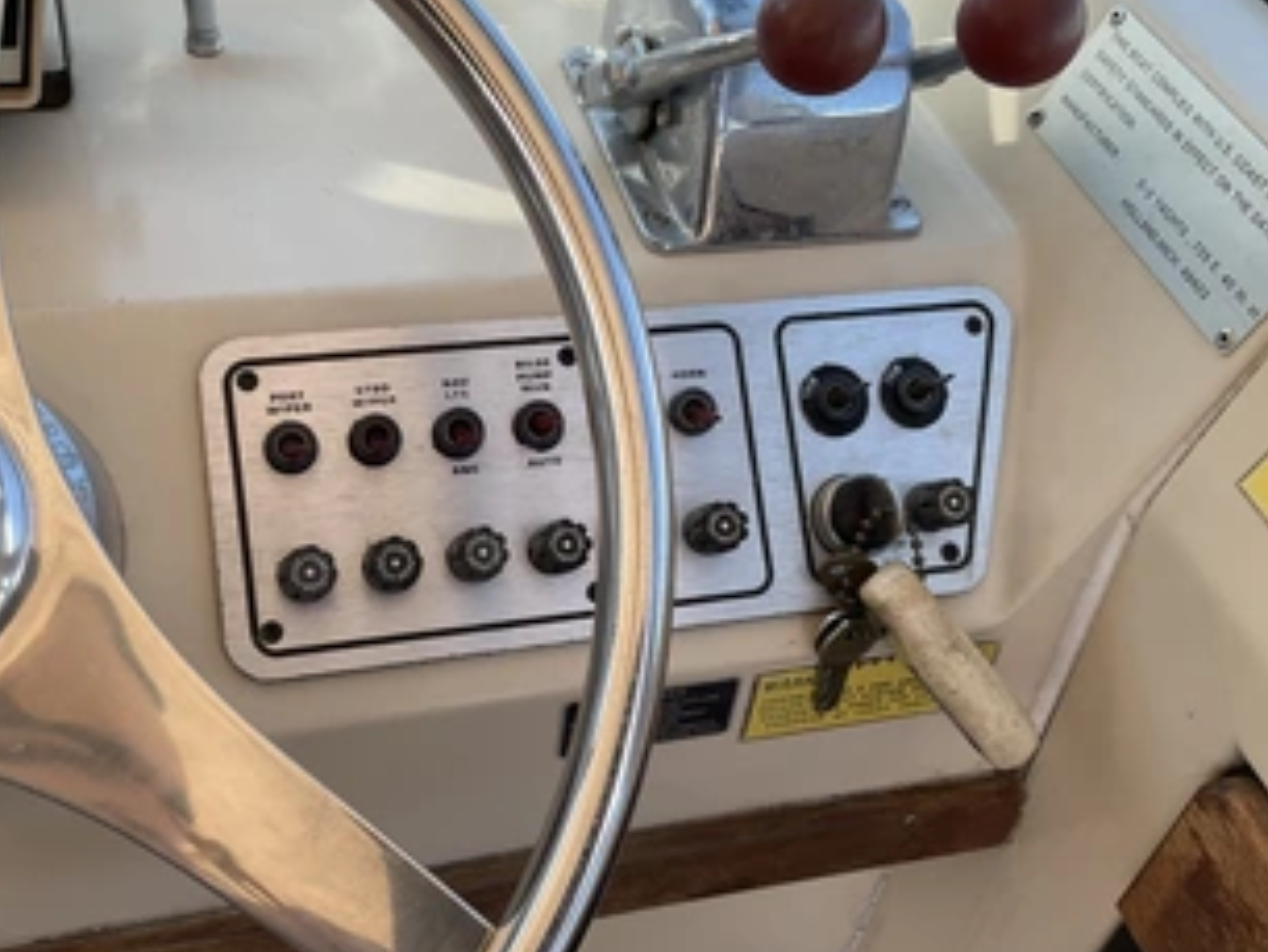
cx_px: 553
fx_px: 1393
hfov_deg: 48.8
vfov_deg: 37.7
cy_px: 470
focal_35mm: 38
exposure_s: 1/365
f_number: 1.8
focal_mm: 3
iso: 25
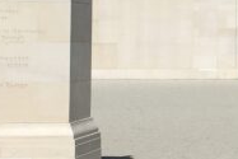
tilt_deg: +1.9
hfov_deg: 11.7
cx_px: 395
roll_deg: +1.1
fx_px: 1092
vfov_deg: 8.3
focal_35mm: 165
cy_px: -5
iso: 25
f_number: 2.2
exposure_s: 1/5917
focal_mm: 4.15
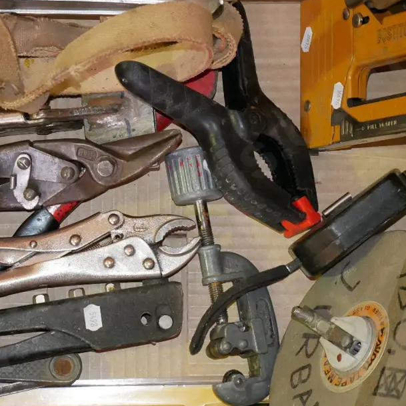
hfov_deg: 13.9
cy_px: 241
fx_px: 1659
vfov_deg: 13.9
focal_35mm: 125
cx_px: 149
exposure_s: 1/80
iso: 3200
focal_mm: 42
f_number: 5.5
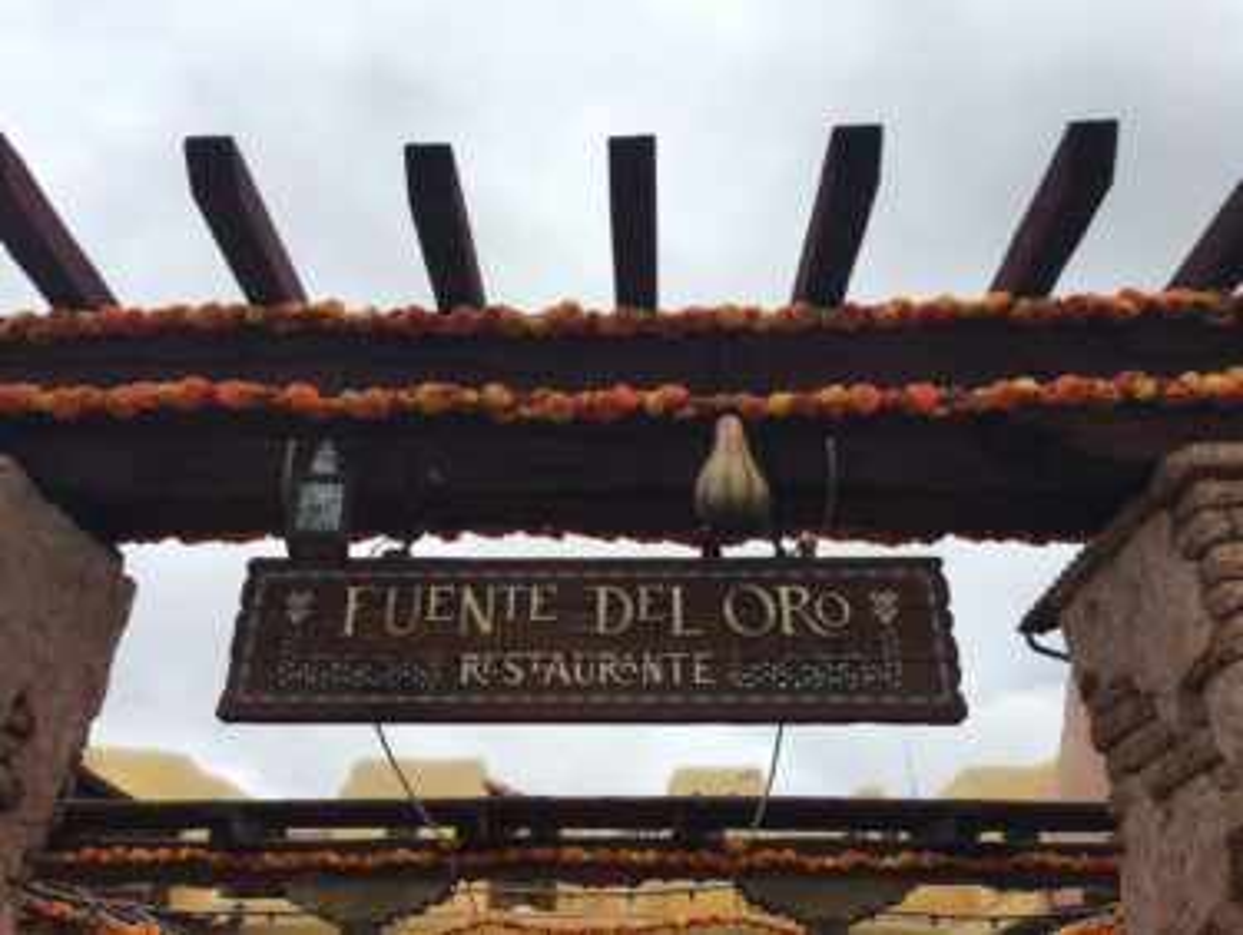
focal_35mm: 29
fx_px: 1042
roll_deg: +0.3
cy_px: 468
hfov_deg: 61.6
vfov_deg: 48.3
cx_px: 622
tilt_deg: +32.3
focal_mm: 4.15
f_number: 2.2
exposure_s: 1/793
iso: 25
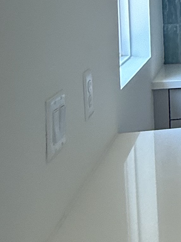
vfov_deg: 25.5
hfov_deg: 14.8
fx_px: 516
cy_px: 21
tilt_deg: -4.7
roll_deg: +1.7
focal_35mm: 74
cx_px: 397
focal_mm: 2.22
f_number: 2.2
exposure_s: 1/99
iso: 100
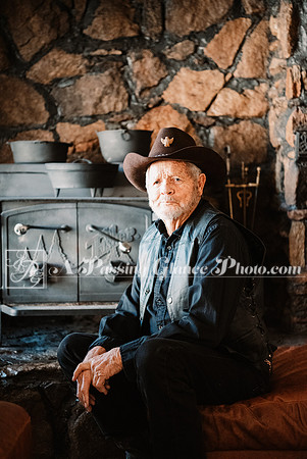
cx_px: 154
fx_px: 893
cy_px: 230
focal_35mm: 70
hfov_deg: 19.5
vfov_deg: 28.8
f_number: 2.8
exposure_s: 1/100
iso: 12800
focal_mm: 70
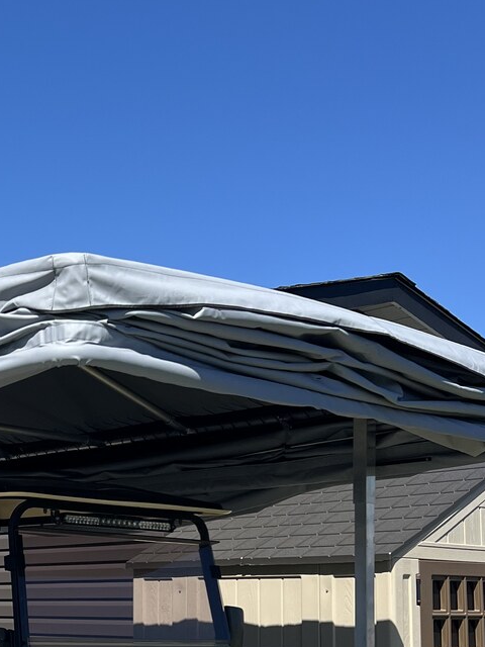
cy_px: 539
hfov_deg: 21.6
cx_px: -20
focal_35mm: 65
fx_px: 1214
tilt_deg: +4.4
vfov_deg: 29.0
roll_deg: -0.2
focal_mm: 5.7
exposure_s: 1/3460
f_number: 1.5
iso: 50
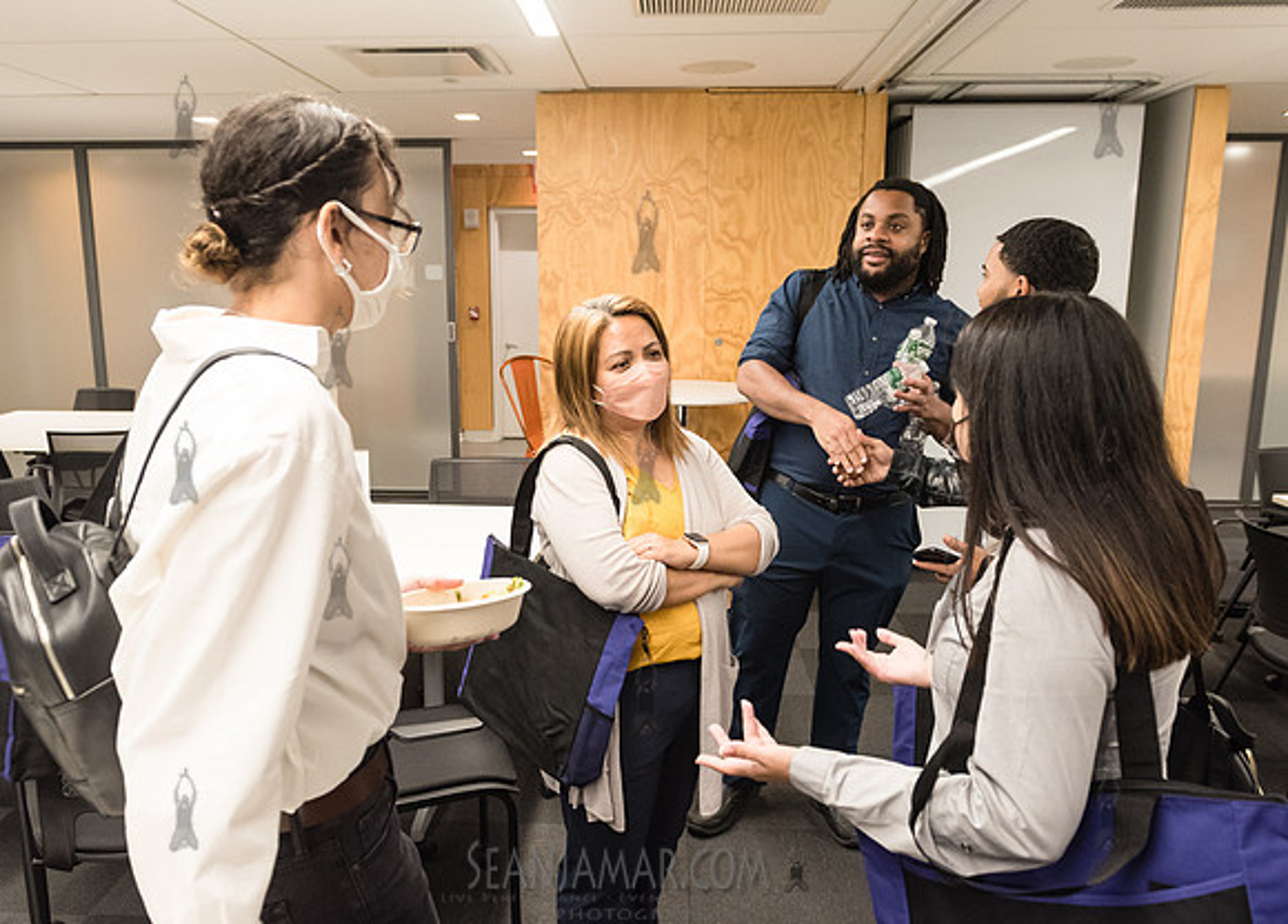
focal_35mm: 29
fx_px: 1046
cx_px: 612
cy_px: 485
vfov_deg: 47.6
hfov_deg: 63.2
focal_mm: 24
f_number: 4
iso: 2500
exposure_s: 1/250
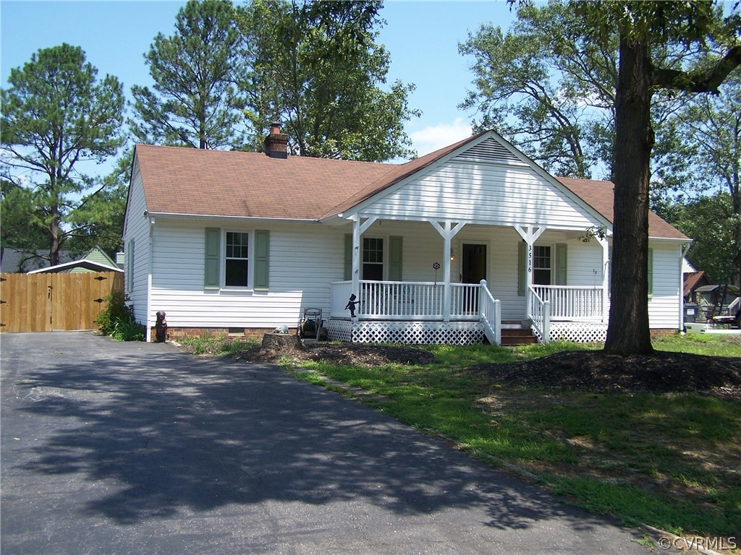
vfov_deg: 37.7
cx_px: 370
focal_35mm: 38
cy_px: 278
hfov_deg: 49.0
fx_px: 813
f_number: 2.8
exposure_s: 1/750
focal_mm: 6.3
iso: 80
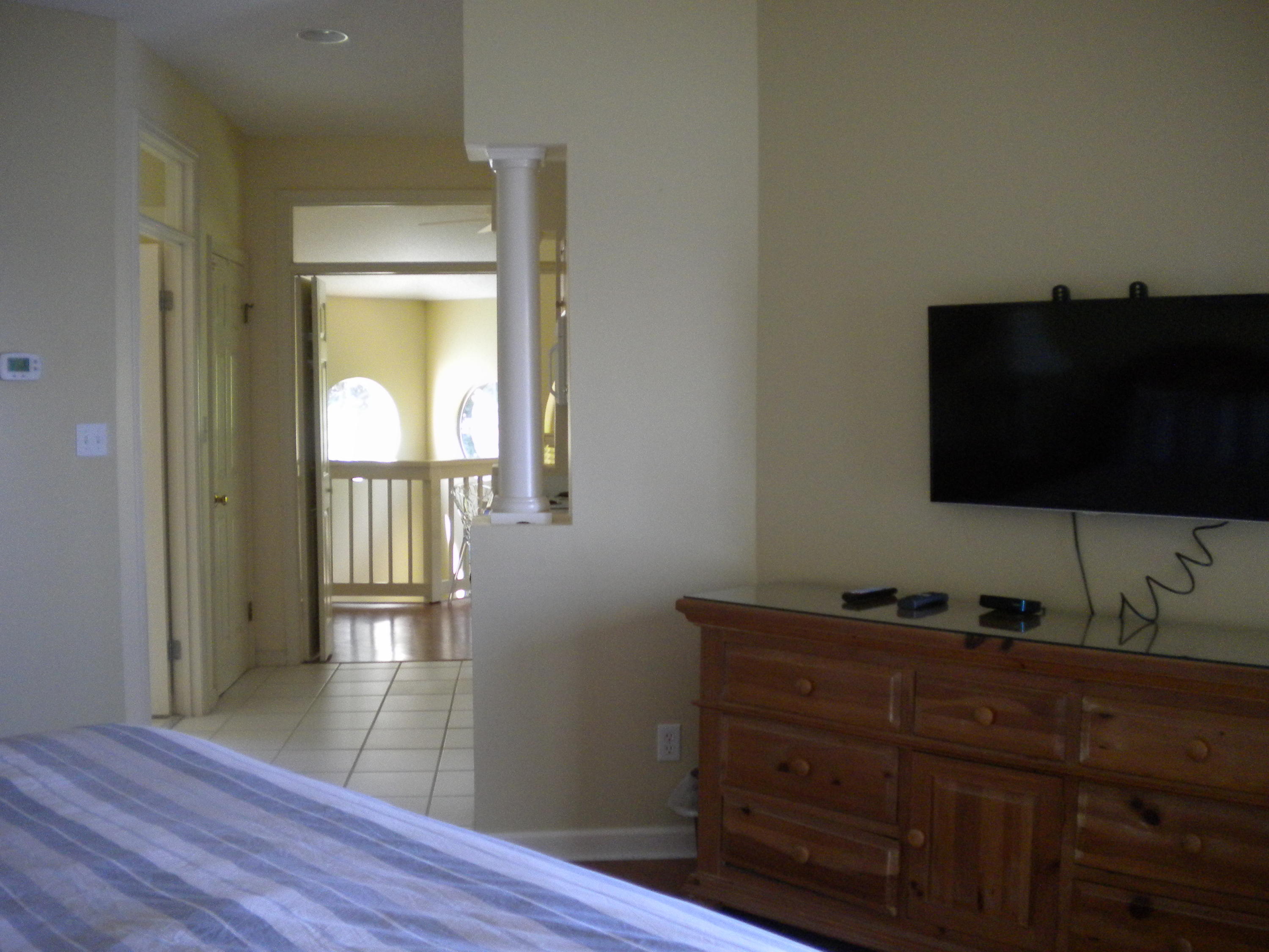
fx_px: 1283
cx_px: 634
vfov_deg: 40.7
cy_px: 476
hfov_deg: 52.6
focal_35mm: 35
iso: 361
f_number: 3.1
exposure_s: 1/61
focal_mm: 6.3
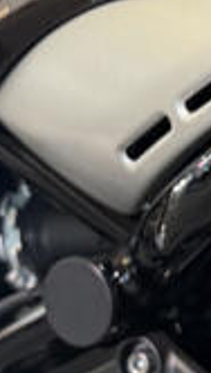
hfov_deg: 7.0
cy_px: 36
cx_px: 577
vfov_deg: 13.2
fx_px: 1593
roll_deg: -3.2
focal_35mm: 161
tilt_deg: -21.5
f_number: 1.78
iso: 200
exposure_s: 1/60
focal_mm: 6.76
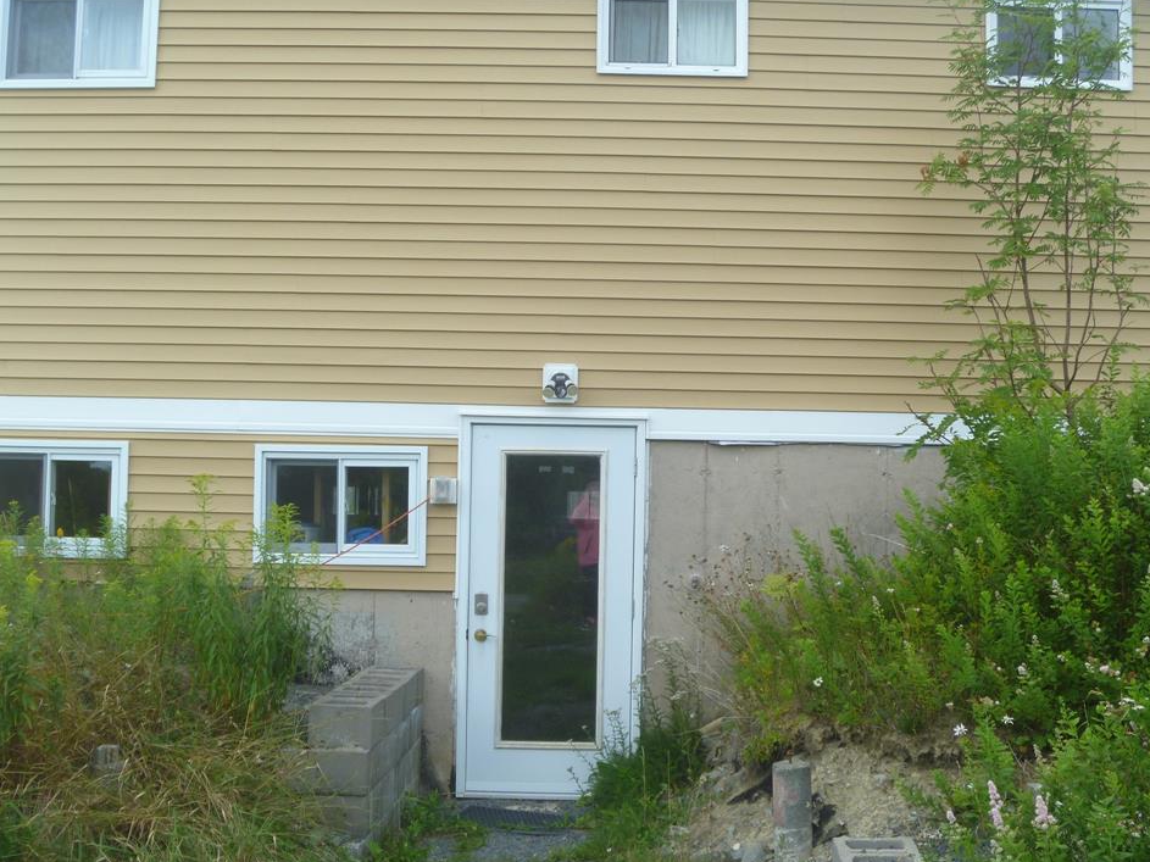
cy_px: 456
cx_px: 604
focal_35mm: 38
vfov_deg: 37.7
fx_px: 1262
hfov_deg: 49.0
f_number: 3.5
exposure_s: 1/250
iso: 100
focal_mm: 6.3
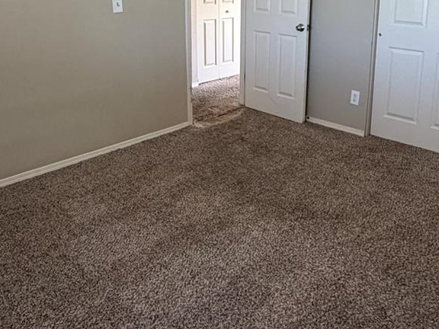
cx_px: 260
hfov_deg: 52.3
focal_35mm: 35
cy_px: 65
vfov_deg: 39.1
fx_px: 444
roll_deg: -0.4
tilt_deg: -10.4
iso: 400
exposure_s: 1/60
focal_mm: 2.22
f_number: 2.2
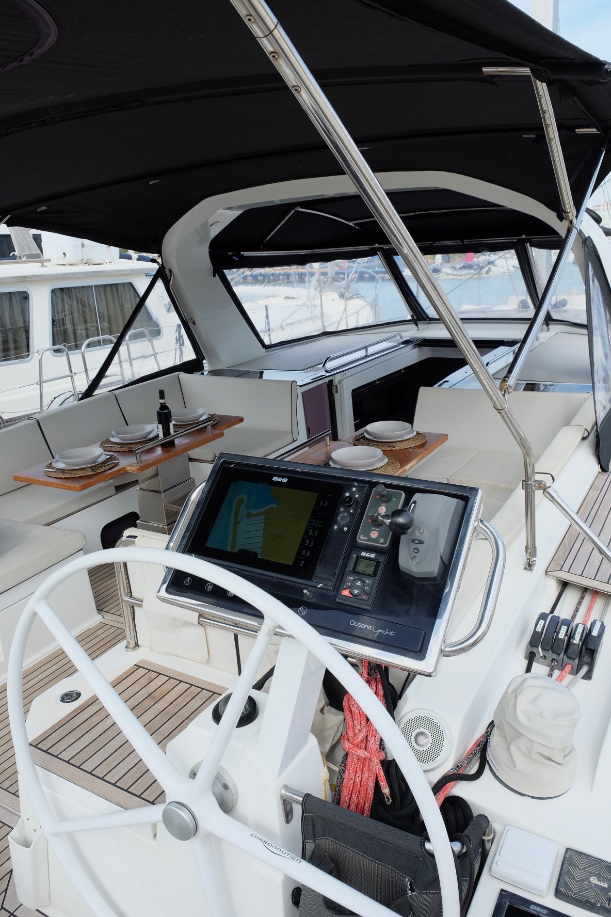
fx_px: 687
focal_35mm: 27
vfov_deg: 67.4
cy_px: 458
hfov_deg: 47.9
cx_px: 306
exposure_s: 1/220
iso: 400
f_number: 8
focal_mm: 18
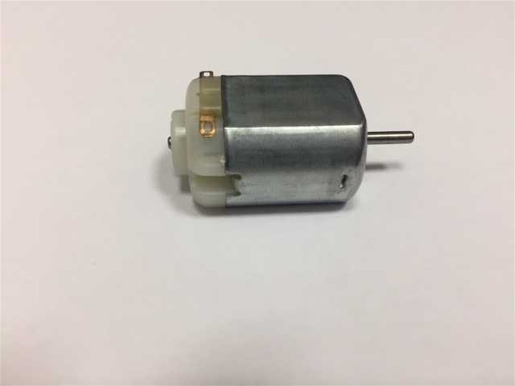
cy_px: 193
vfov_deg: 48.2
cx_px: 258
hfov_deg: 61.7
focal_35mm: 29
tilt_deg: -47.0
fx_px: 431
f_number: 2.2
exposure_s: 1/33
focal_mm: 4.15
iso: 50
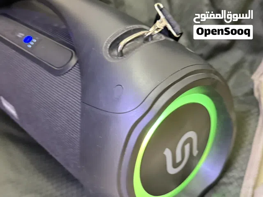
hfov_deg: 71.6
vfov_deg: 56.8
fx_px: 182
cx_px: 132
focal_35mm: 24
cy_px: 98
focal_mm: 6.76
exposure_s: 1/25
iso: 1000
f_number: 1.78
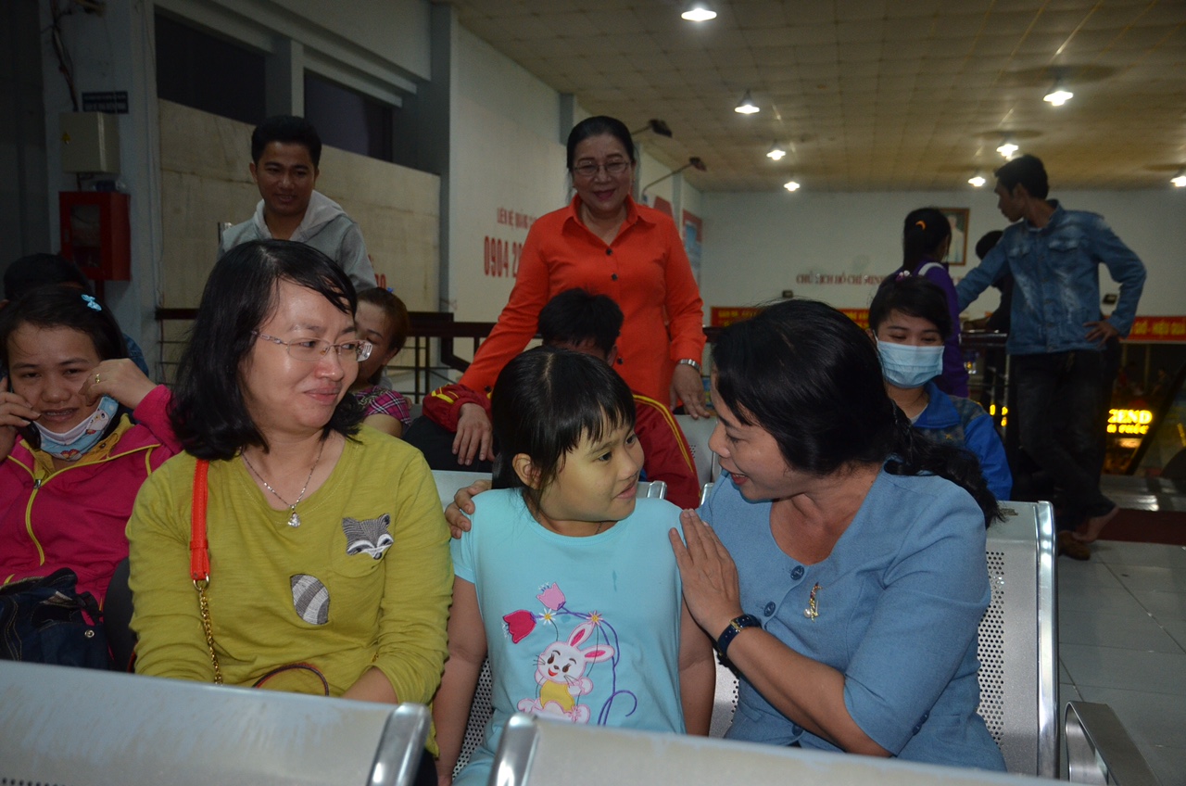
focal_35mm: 33
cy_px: 393
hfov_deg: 57.3
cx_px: 593
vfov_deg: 39.8
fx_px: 1085
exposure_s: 1/60
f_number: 3.8
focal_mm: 22
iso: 800
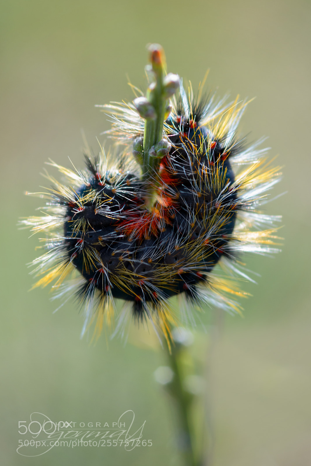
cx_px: 156
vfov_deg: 13.0
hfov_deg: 8.7
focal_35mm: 158
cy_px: 233
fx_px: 2040
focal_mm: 105
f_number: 8
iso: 500
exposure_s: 1/320
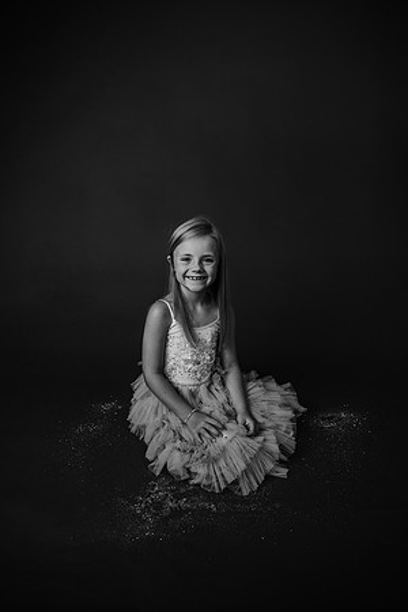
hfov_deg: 53.1
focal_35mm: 24
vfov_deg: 73.7
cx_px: 204
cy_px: 306
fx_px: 408
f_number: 2.8
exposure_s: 1/160
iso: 100
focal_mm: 24
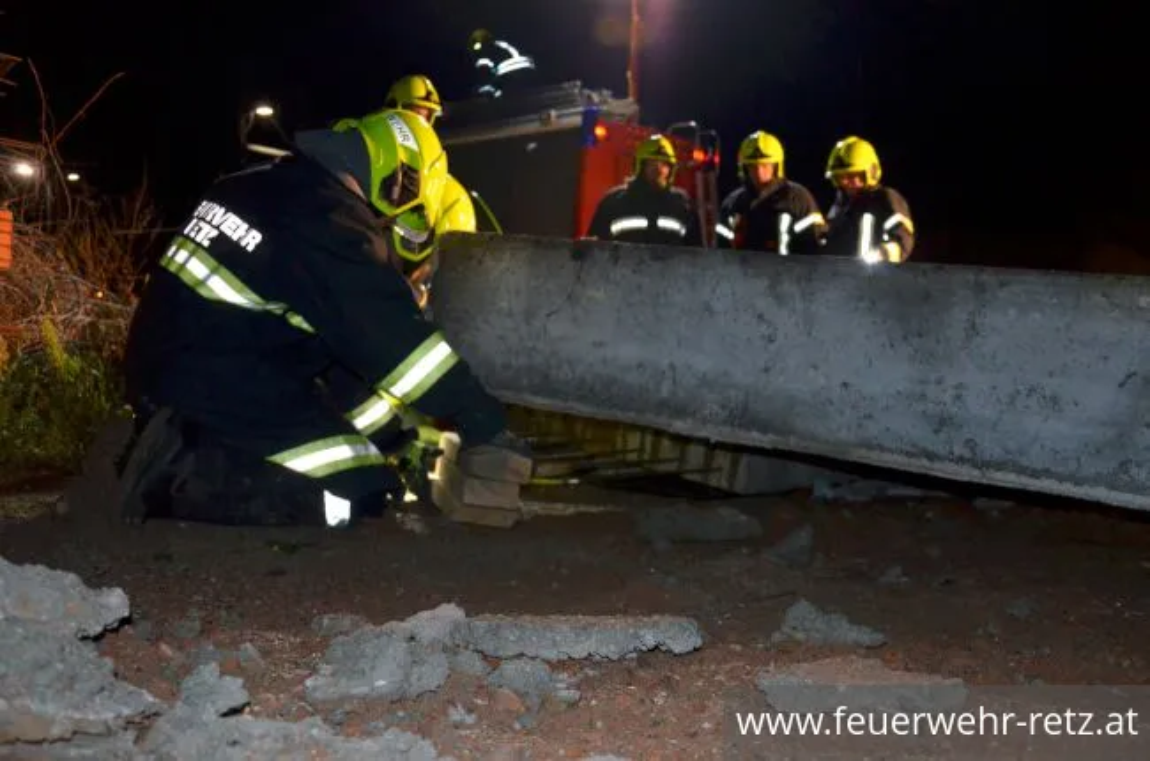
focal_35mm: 42
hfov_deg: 46.5
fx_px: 1338
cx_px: 575
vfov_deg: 31.7
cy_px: 380
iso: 3200
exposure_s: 1/60
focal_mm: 28
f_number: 4
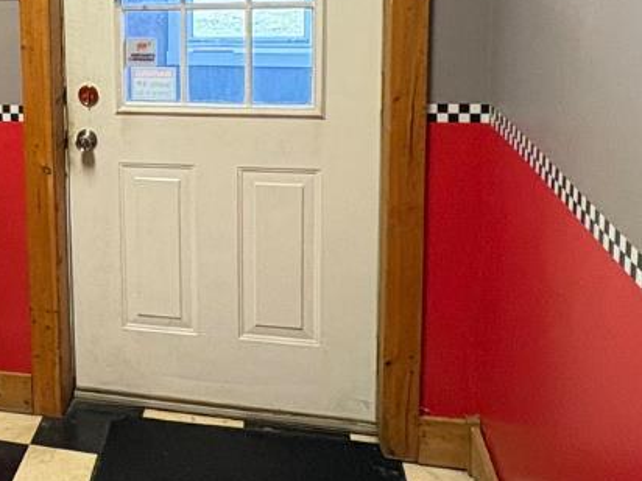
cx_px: -47
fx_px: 946
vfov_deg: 27.6
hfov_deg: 33.2
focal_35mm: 51
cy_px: 55
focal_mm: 2.22
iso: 200
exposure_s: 1/60
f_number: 2.2
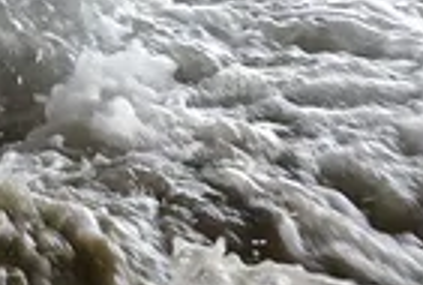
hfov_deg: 14.9
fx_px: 1450
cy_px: -226
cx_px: -294
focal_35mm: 123
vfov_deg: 10.6
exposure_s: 1/125
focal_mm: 29
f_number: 7.1
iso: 1250
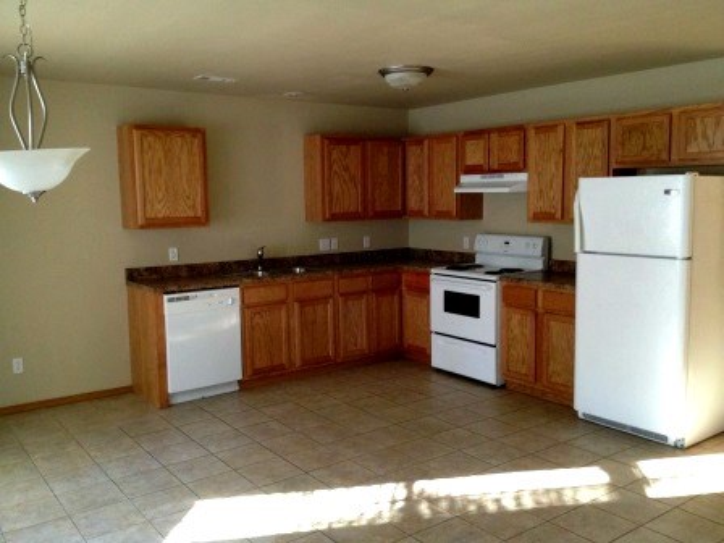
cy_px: 272
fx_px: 732
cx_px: 362
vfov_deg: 40.7
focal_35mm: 35
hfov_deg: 52.6
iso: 200
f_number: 2.4
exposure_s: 1/20
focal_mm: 4.28
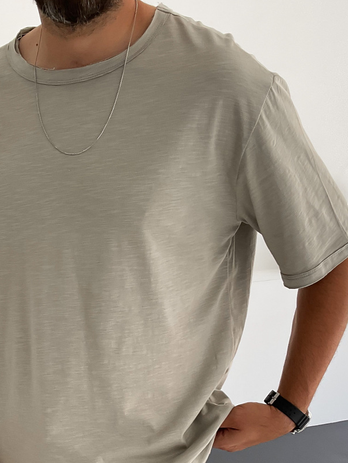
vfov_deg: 31.6
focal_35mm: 58
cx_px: 105
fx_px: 777
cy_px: 418
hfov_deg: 25.0
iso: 20
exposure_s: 1/120
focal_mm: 3
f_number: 1.8
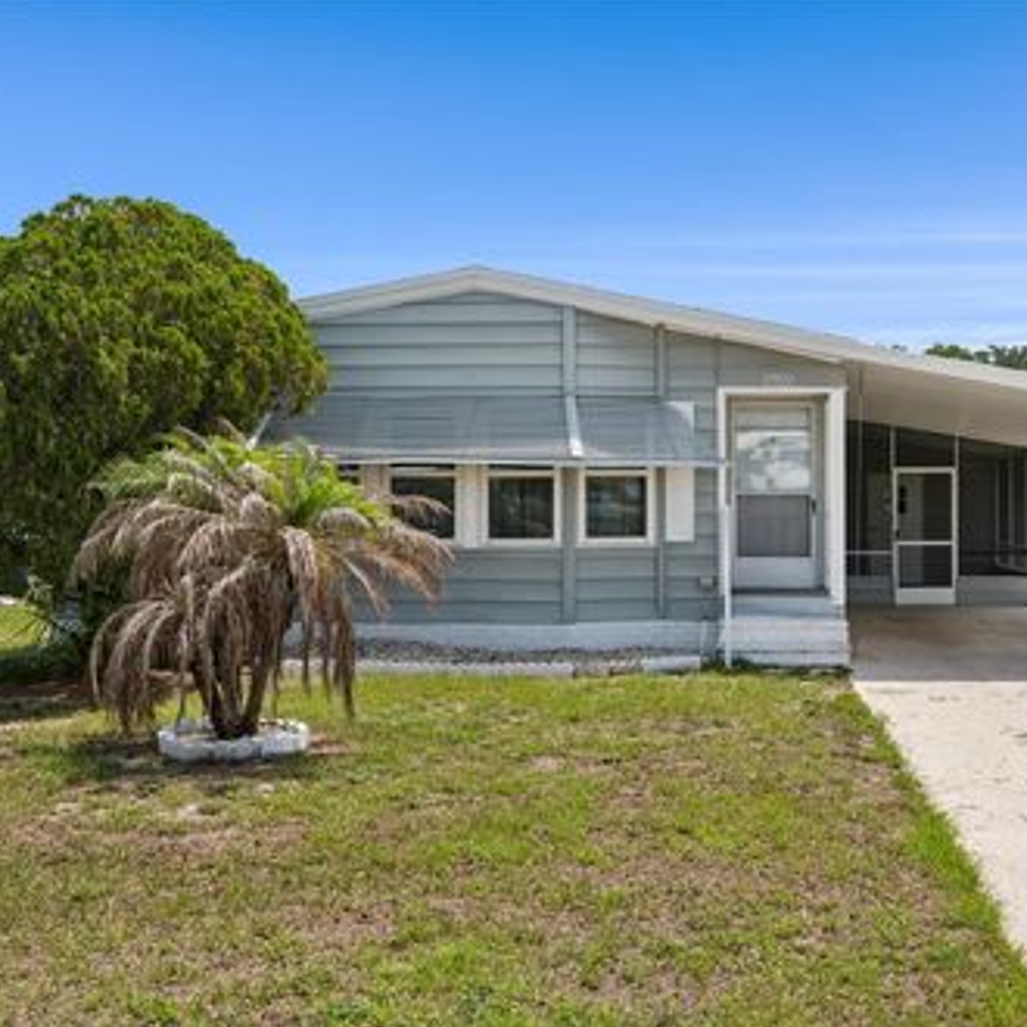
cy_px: 515
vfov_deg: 37.6
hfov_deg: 37.3
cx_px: 657
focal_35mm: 45
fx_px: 1510
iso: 400
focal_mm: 35
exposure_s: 1/640
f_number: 9
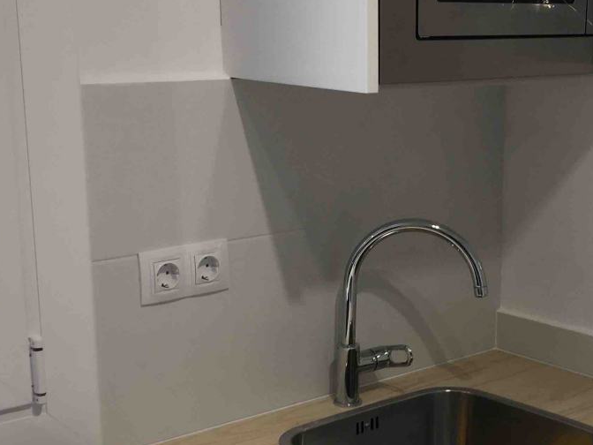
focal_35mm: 69
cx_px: 483
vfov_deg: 21.2
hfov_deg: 27.5
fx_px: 1182
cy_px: 308
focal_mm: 4.15
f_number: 2.2
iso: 32
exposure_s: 1/33
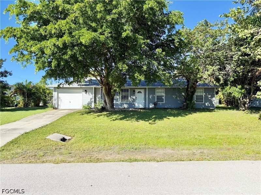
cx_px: 130
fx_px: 181
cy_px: 98
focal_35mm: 24
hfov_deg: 71.6
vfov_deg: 56.8
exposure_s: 1/3759
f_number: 1.78
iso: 80
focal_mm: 6.76
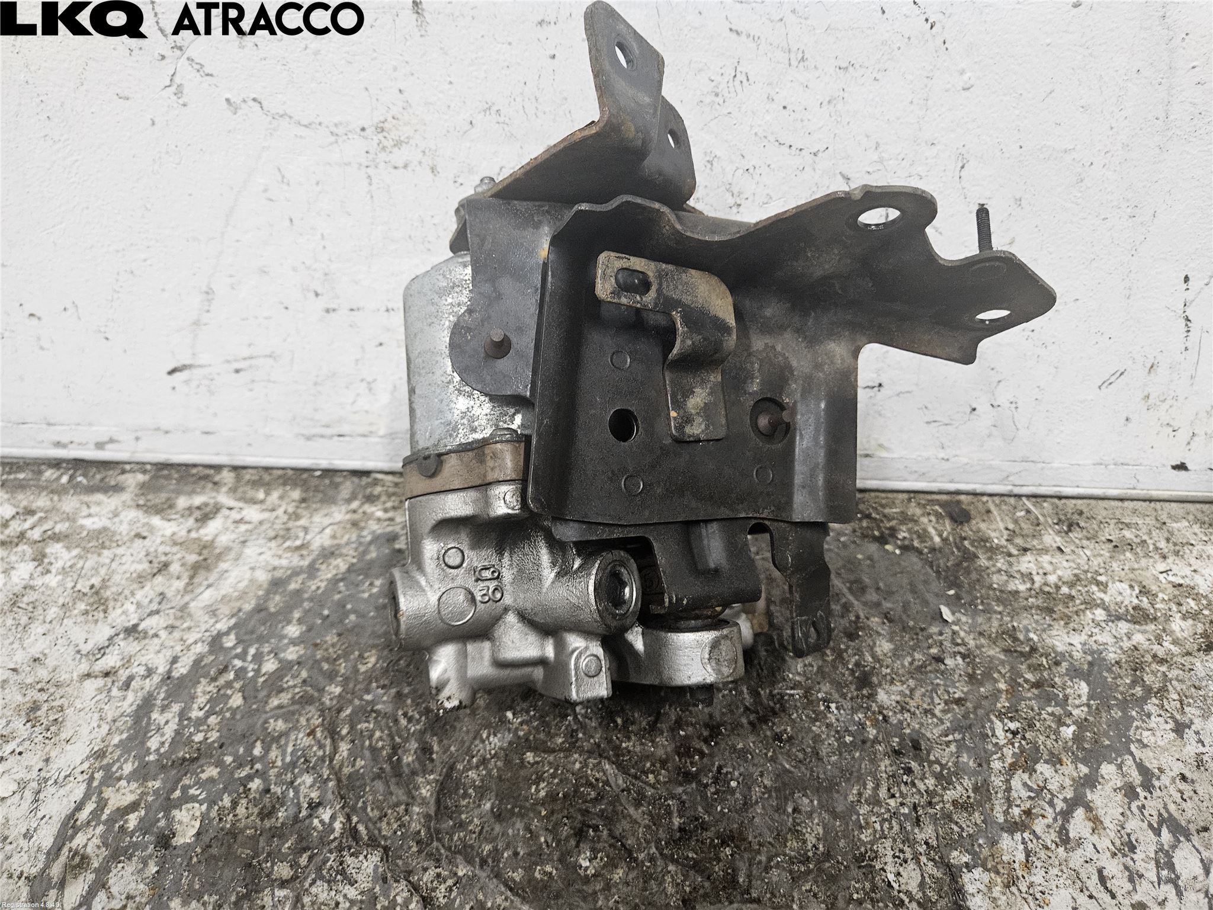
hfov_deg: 73.9
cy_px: 455
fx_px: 806
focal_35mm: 23
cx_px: 606
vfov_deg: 58.9
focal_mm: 5.4
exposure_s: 1/100
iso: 500
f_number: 1.8
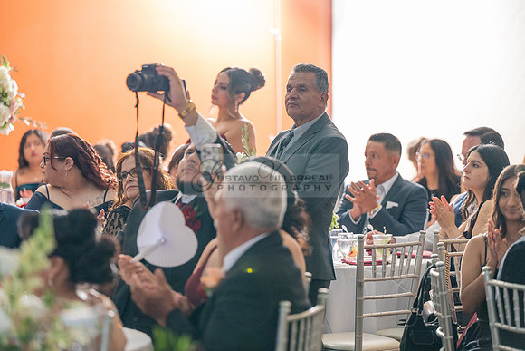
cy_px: 176
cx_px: 262
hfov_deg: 13.7
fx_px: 2188
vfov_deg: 9.2
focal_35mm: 150
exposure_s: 1/200
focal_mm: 150
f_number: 3.2
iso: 1600
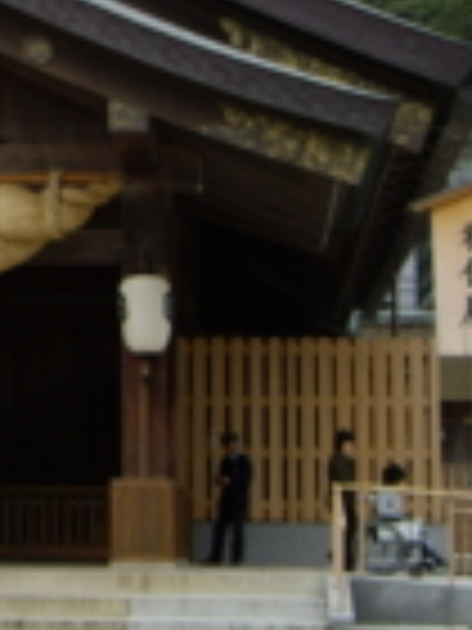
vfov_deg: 15.9
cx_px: -265
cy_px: 45
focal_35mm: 122
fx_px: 2218
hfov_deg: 11.6
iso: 50
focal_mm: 6.2
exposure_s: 1/160
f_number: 4.3
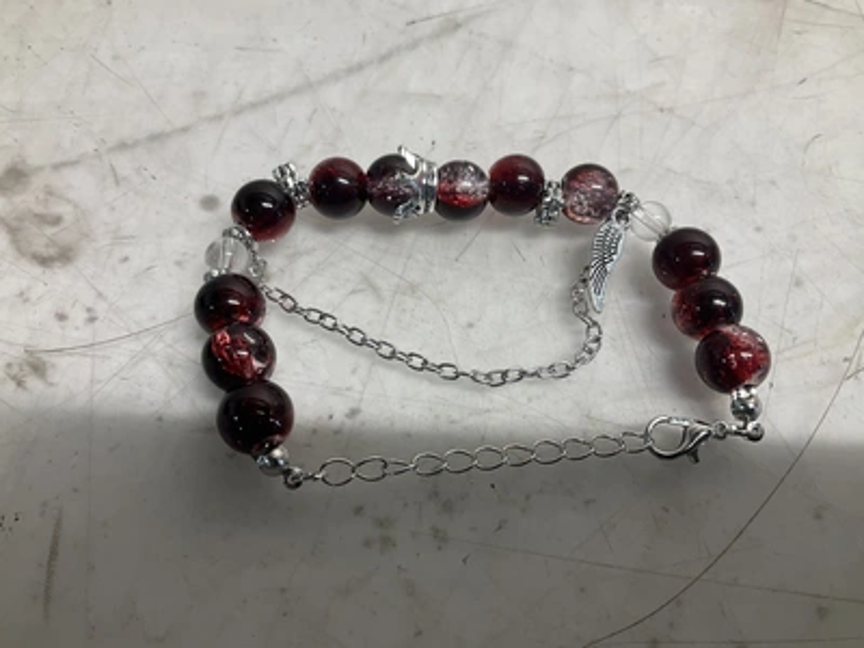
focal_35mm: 29
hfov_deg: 61.7
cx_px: 432
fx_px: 724
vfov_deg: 48.2
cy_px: 324
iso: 40
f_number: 1.8
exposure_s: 1/60
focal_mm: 3
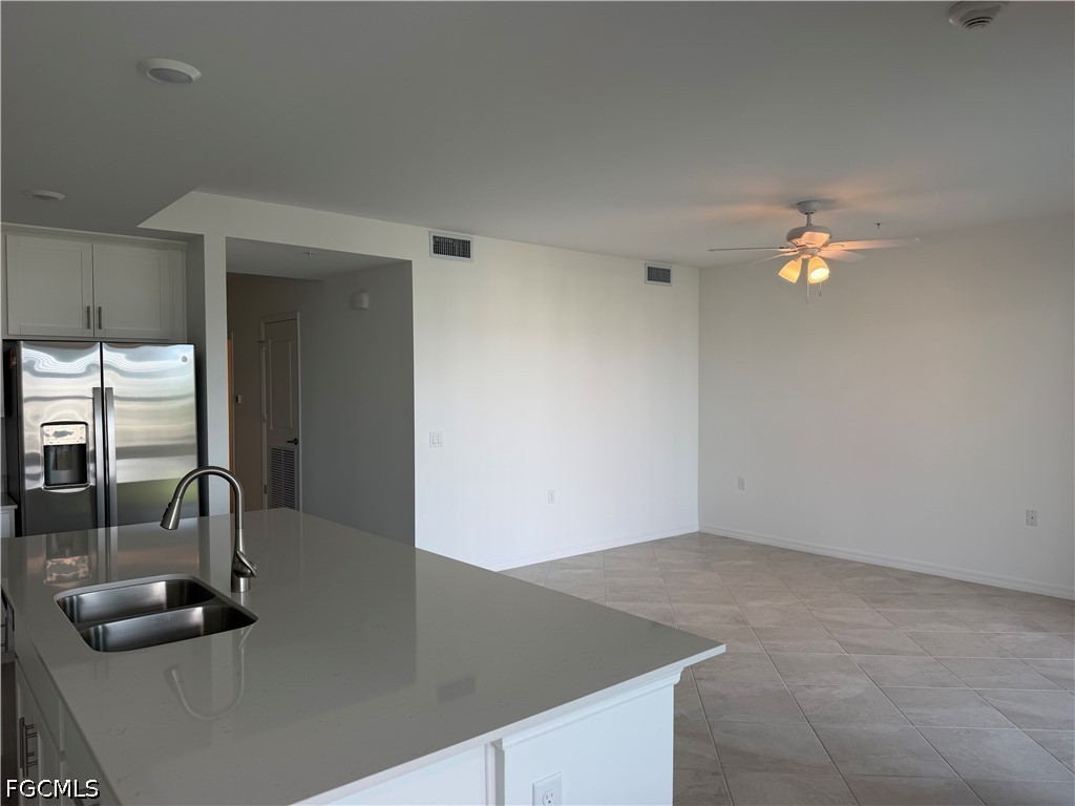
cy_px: 403
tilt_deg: -1.3
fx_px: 745
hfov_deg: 71.6
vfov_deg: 56.8
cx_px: 538
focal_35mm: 24
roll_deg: +0.2
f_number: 1.78
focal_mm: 6.76
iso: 50
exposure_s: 1/145
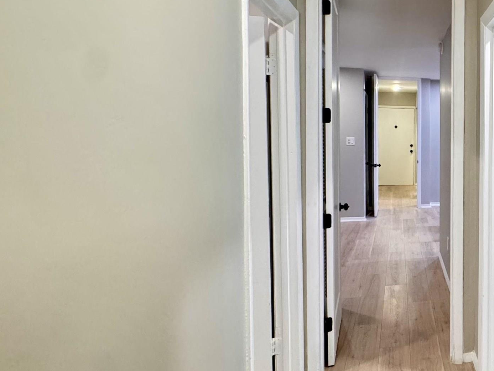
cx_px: 512
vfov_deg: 45.2
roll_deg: -0.6
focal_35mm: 31
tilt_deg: -2.7
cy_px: 149
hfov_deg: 46.8
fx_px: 443
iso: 400
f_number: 2.2
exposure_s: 1/60
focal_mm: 2.22
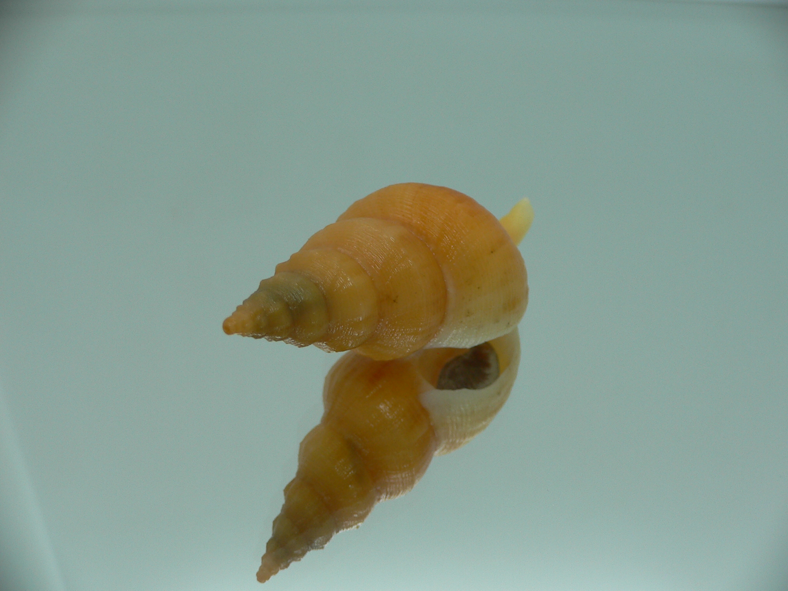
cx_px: 394
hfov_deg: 52.6
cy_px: 296
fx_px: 797
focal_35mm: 35
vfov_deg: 40.7
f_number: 2.8
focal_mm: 4.6
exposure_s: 1/60
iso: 80
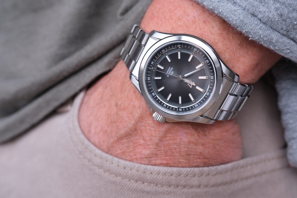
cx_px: 148
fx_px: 355
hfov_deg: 45.4
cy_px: 99
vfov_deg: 31.2
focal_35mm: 43
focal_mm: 28.7
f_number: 5.6
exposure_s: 1/42
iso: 200
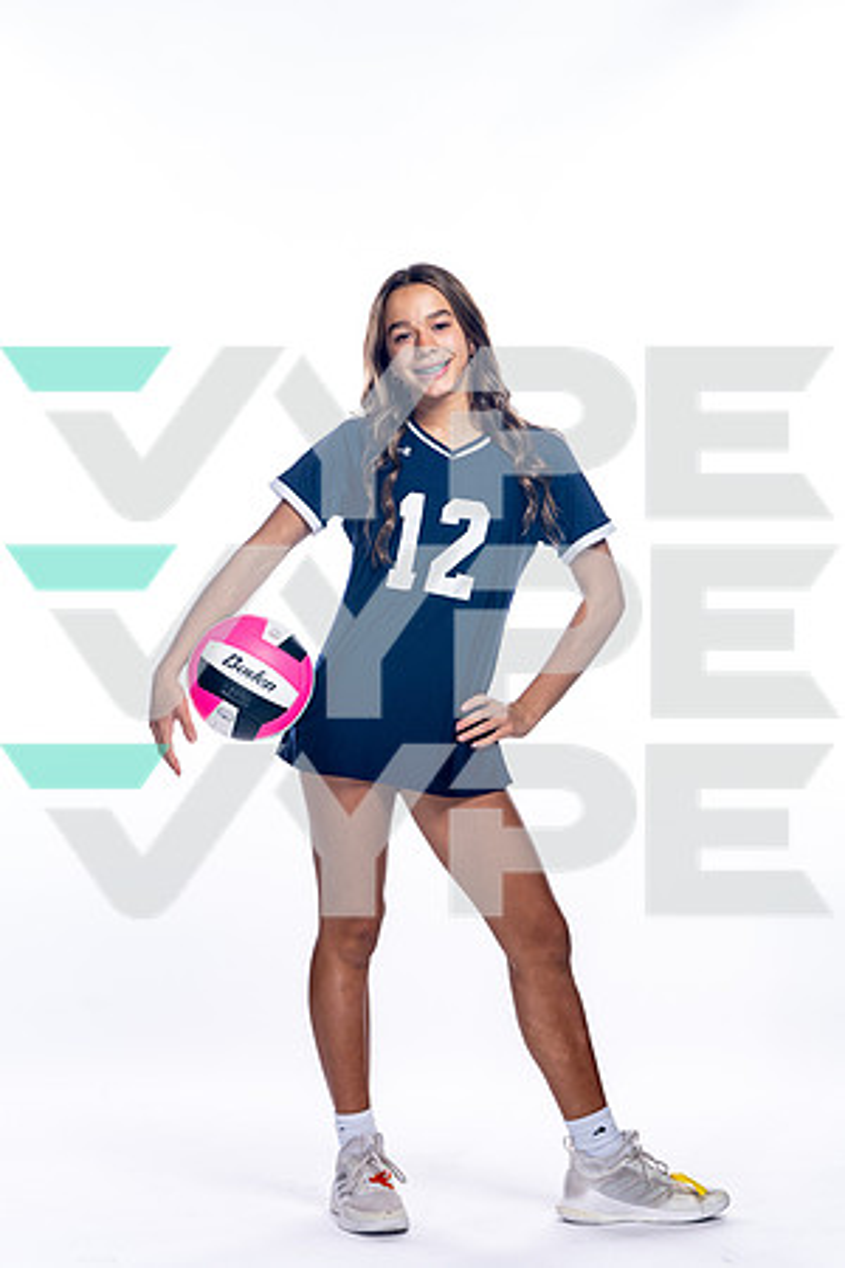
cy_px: 634
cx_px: 422
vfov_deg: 18.9
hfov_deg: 12.7
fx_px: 3802
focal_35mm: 108
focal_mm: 108
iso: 400
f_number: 5.6
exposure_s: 1/250
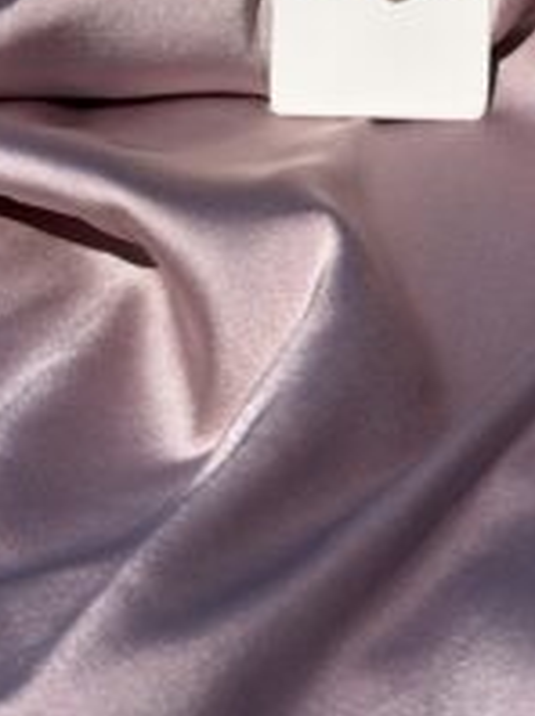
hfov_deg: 15.2
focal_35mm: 97
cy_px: 29
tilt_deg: -34.9
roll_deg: +4.8
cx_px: 387
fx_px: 2003
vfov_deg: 19.8
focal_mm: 6.76
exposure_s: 1/16129
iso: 80
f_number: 1.78
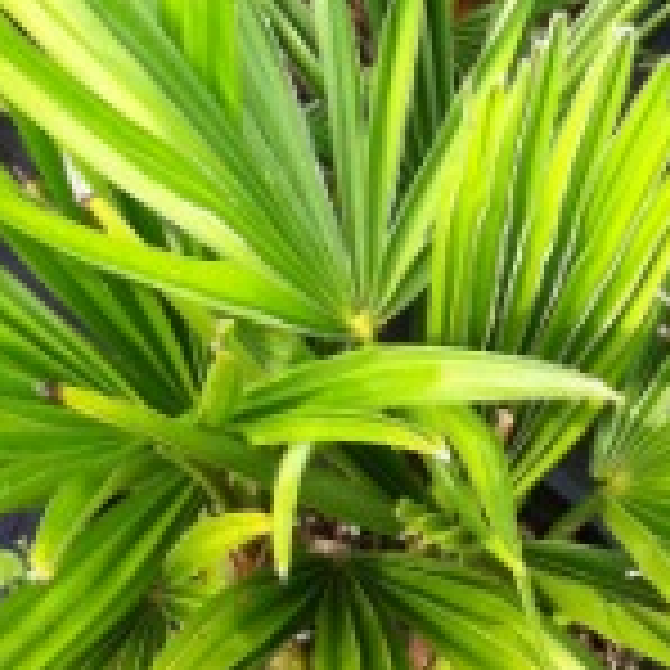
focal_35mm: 83
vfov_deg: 20.3
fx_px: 1818
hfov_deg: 20.8
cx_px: 468
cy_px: 27
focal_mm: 3.85
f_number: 2.8
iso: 80
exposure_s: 1/355
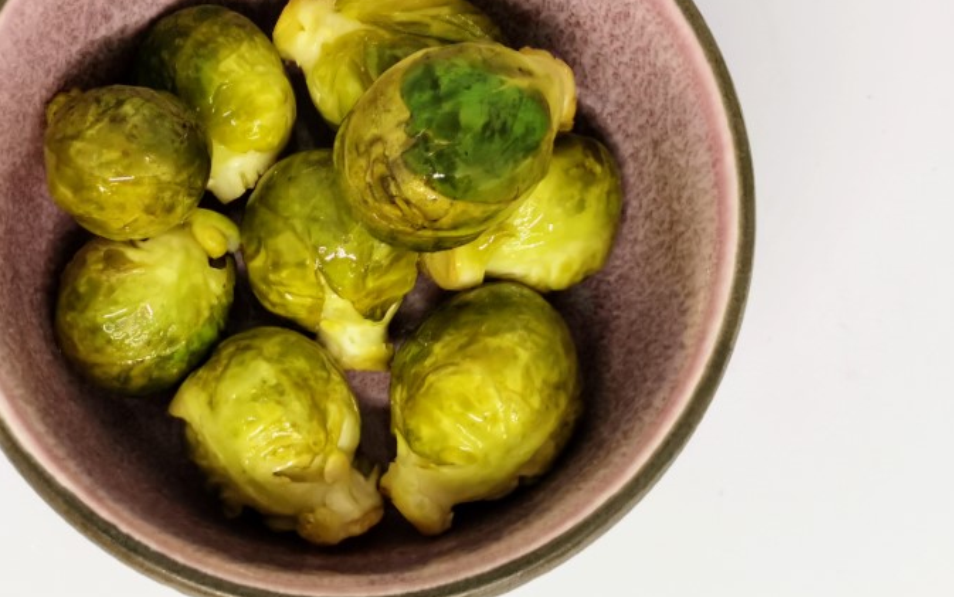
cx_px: 428
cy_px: 258
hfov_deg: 22.5
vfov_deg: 14.2
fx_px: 2393
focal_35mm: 92
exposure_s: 1/100
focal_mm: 5.56
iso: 200
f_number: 1.6
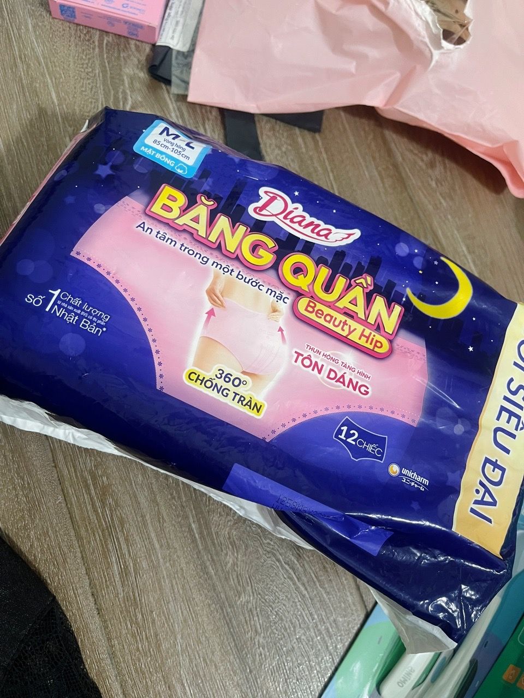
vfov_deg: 69.4
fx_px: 505
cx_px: 262
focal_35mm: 25
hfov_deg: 54.9
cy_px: 349
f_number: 1.6
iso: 160
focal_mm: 5.1
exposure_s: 1/50
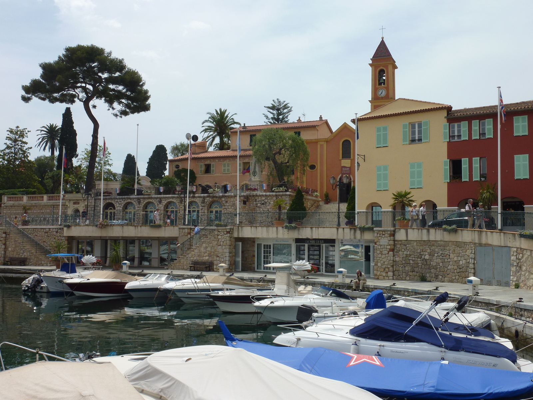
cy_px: 200
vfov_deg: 36.0
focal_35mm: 40
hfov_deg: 46.8
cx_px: 266
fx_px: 616
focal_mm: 6.5
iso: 80
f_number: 5.6
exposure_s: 1/640
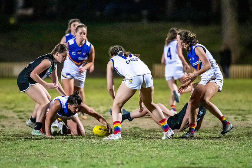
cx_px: 128
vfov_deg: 3.7
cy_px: 79
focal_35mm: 376
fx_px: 2632
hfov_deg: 5.5
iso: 10000
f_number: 2.8
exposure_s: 1/1000
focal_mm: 270
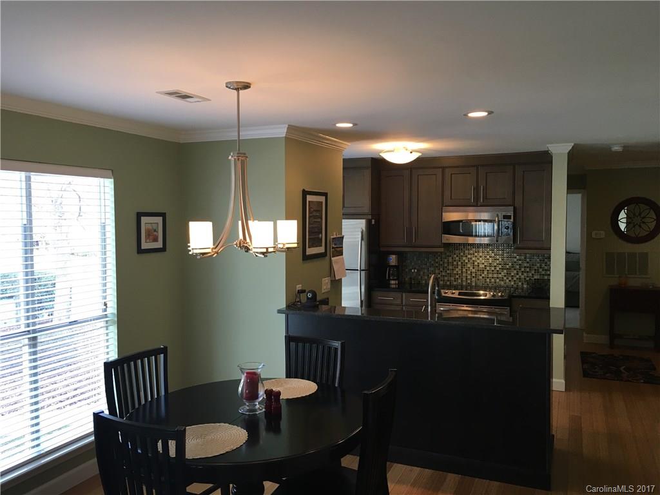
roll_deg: +0.0
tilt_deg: -1.2
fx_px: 553
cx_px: 330
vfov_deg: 48.2
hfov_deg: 61.7
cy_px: 248
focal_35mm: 29
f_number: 2.2
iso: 32
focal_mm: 4.15
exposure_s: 1/30
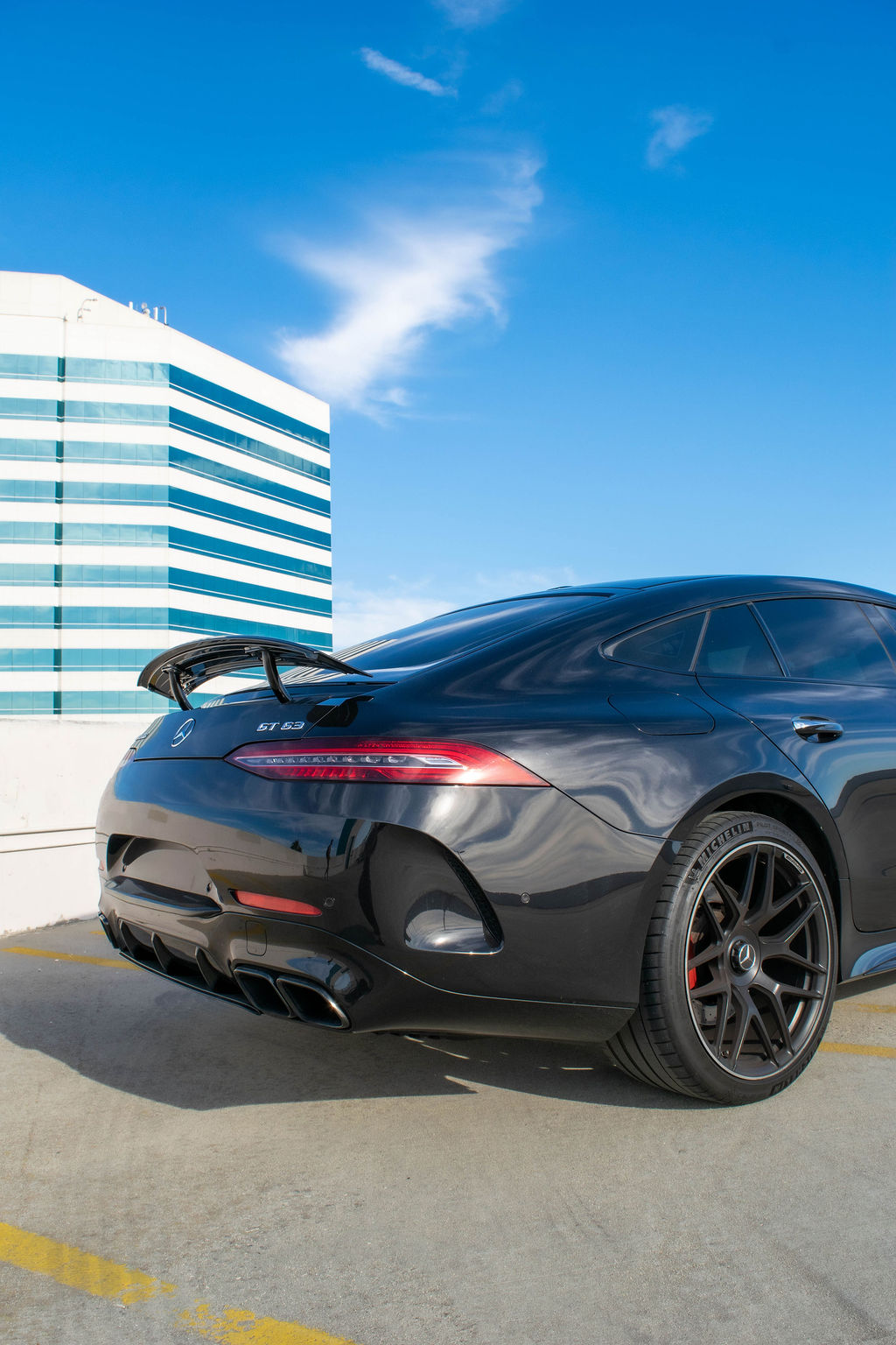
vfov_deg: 67.4
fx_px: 1008
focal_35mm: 27
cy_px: 672
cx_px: 448
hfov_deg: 47.9
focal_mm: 18
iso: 200
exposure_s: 1/400
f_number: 9
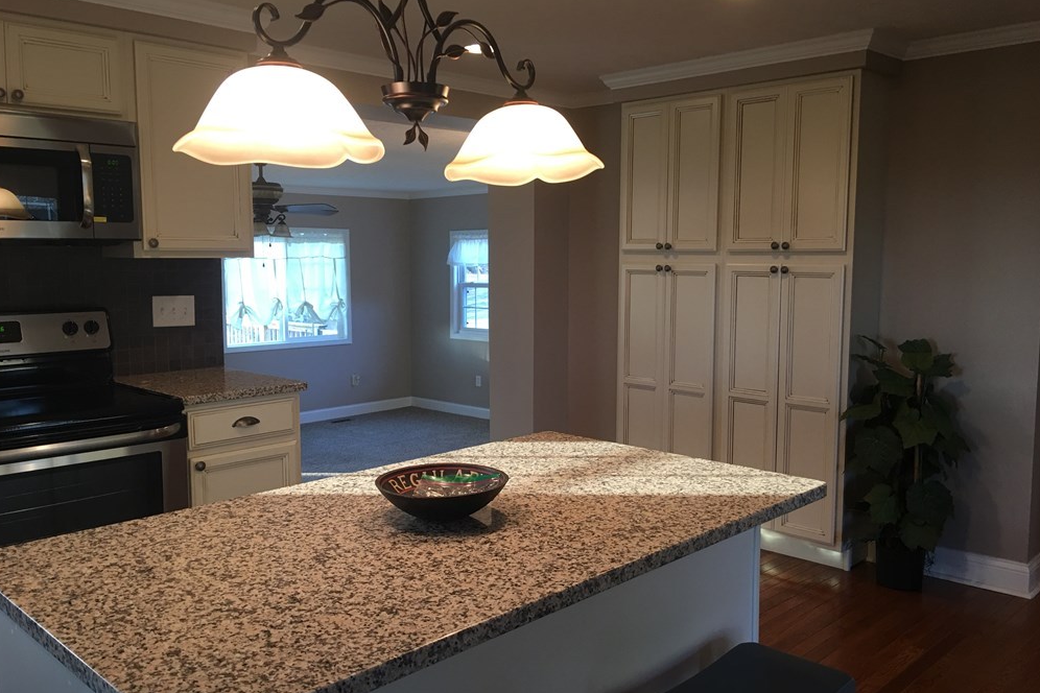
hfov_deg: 60.3
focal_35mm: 31
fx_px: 895
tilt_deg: -4.7
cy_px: 345
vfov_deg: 42.3
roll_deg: -1.5
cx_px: 521
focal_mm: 4.15
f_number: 2.2
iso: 32
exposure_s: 1/15
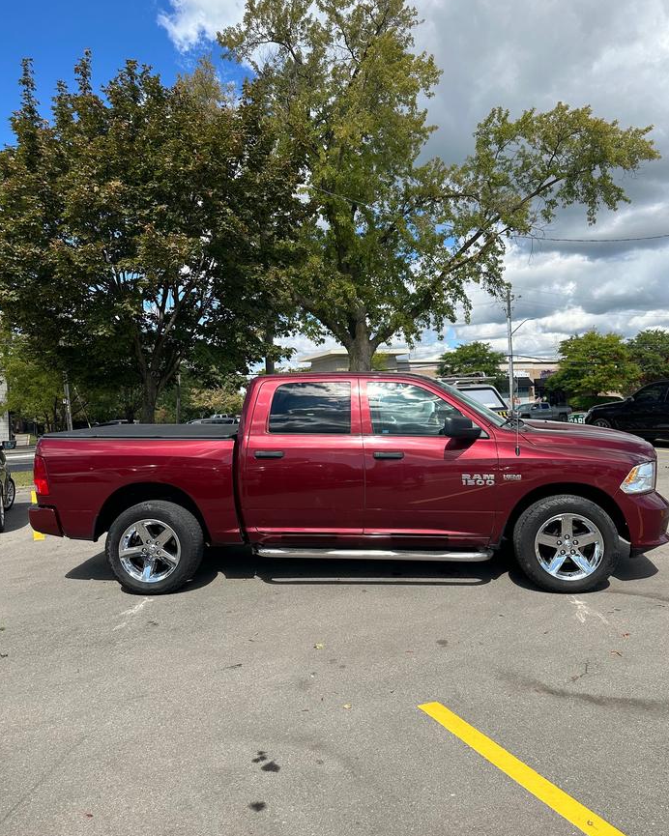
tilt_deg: +2.1
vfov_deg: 66.0
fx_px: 643
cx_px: 343
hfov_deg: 54.9
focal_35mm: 26
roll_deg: +1.9
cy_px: 402
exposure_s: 1/3717
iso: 80
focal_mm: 6.86
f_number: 1.78
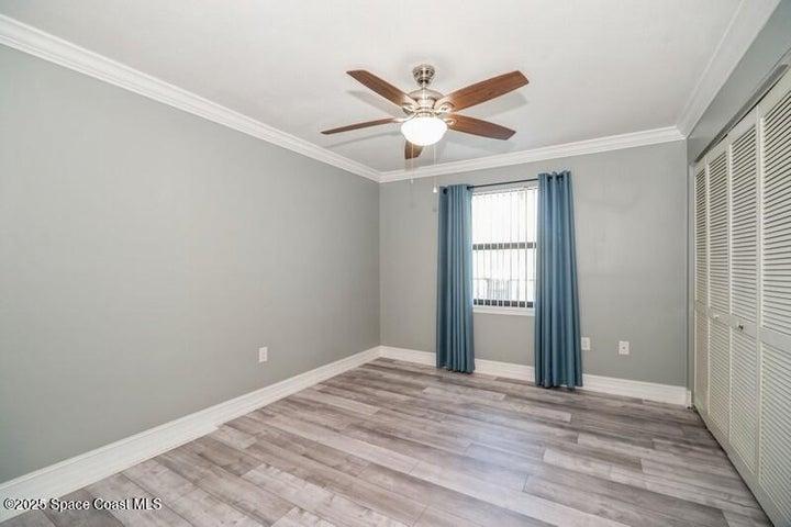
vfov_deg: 77.3
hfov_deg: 100.4
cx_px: 396
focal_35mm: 15
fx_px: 330
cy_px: 264
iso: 200
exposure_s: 1/5
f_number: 8
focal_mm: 15
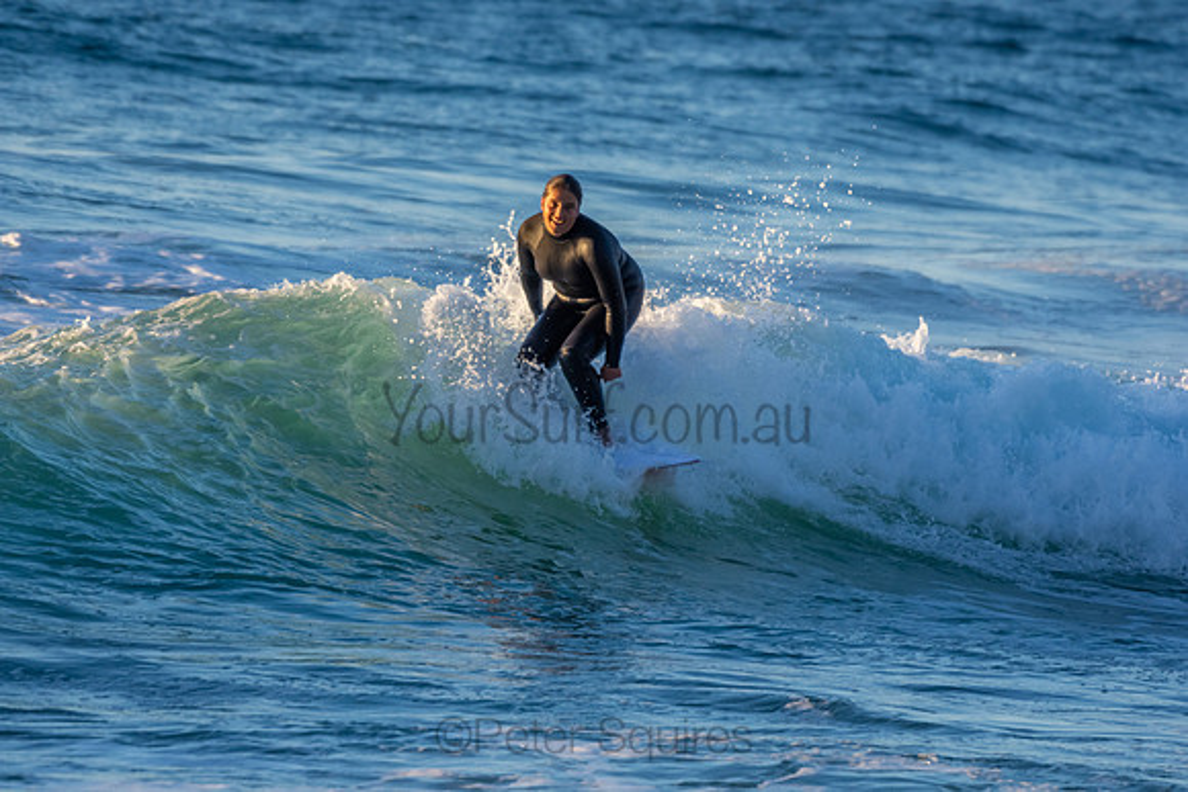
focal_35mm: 570
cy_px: 396
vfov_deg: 2.4
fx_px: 18814
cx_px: 594
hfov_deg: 3.6
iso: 720
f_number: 5.6
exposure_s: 1/1250
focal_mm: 380
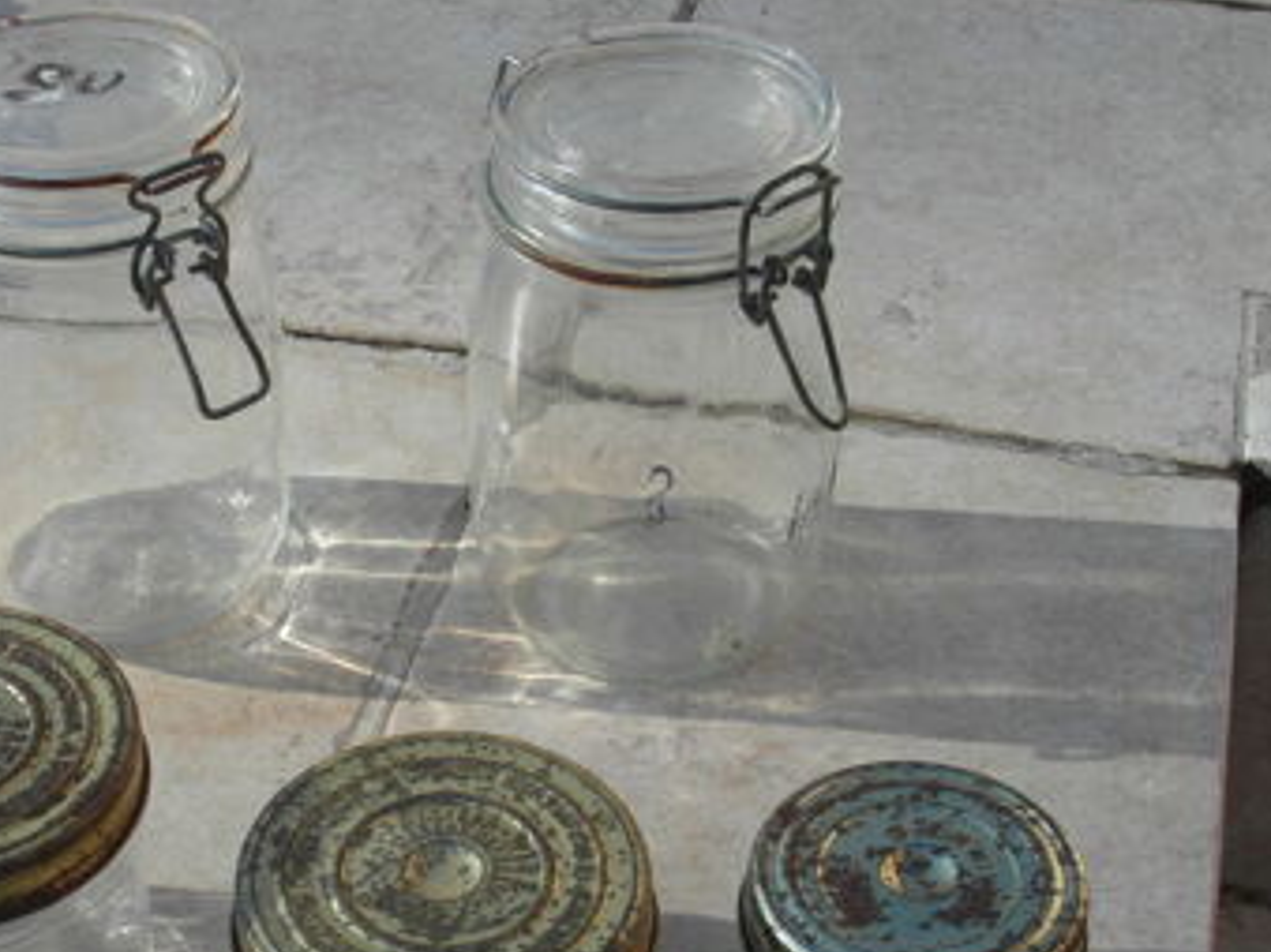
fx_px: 2753
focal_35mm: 75
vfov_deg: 19.5
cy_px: 660
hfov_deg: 25.8
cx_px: 397
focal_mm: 8.7
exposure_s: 1/180
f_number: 5.4
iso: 80
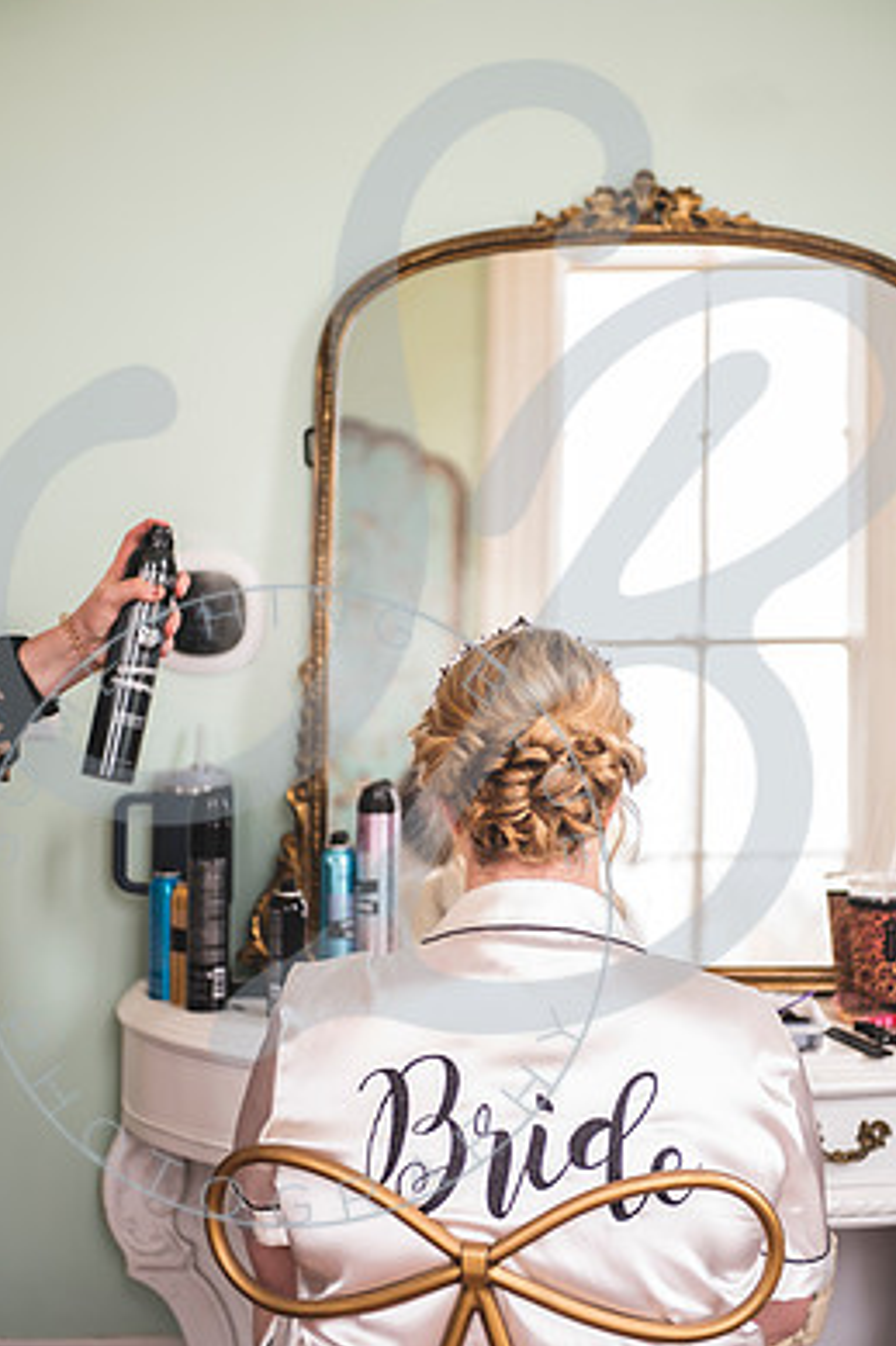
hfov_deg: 16.8
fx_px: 3026
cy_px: 644
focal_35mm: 81
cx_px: 446
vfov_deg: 25.1
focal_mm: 70
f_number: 2.8
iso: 400
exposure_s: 1/125
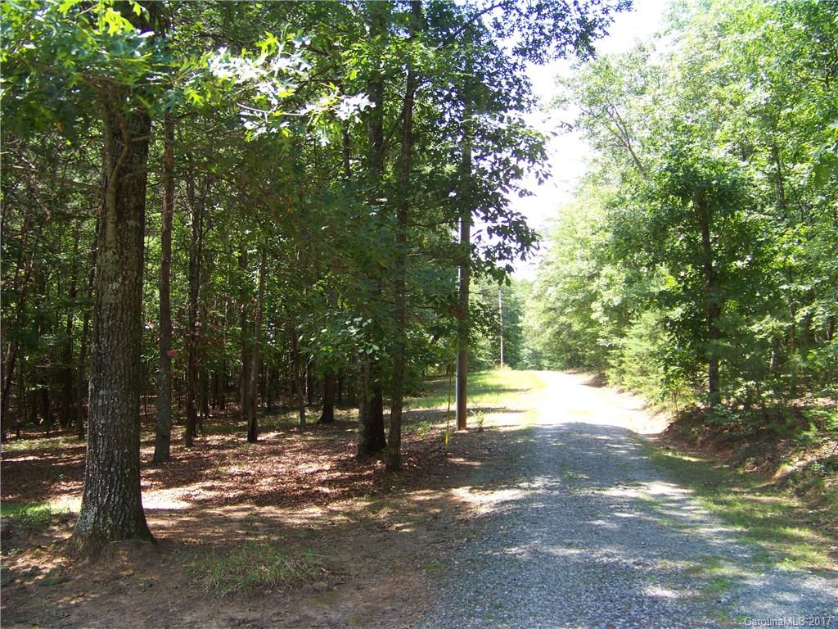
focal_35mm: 36
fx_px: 872
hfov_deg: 51.4
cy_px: 314
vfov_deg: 39.7
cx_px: 419
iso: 67
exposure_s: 1/160
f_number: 2.8
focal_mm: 5.85
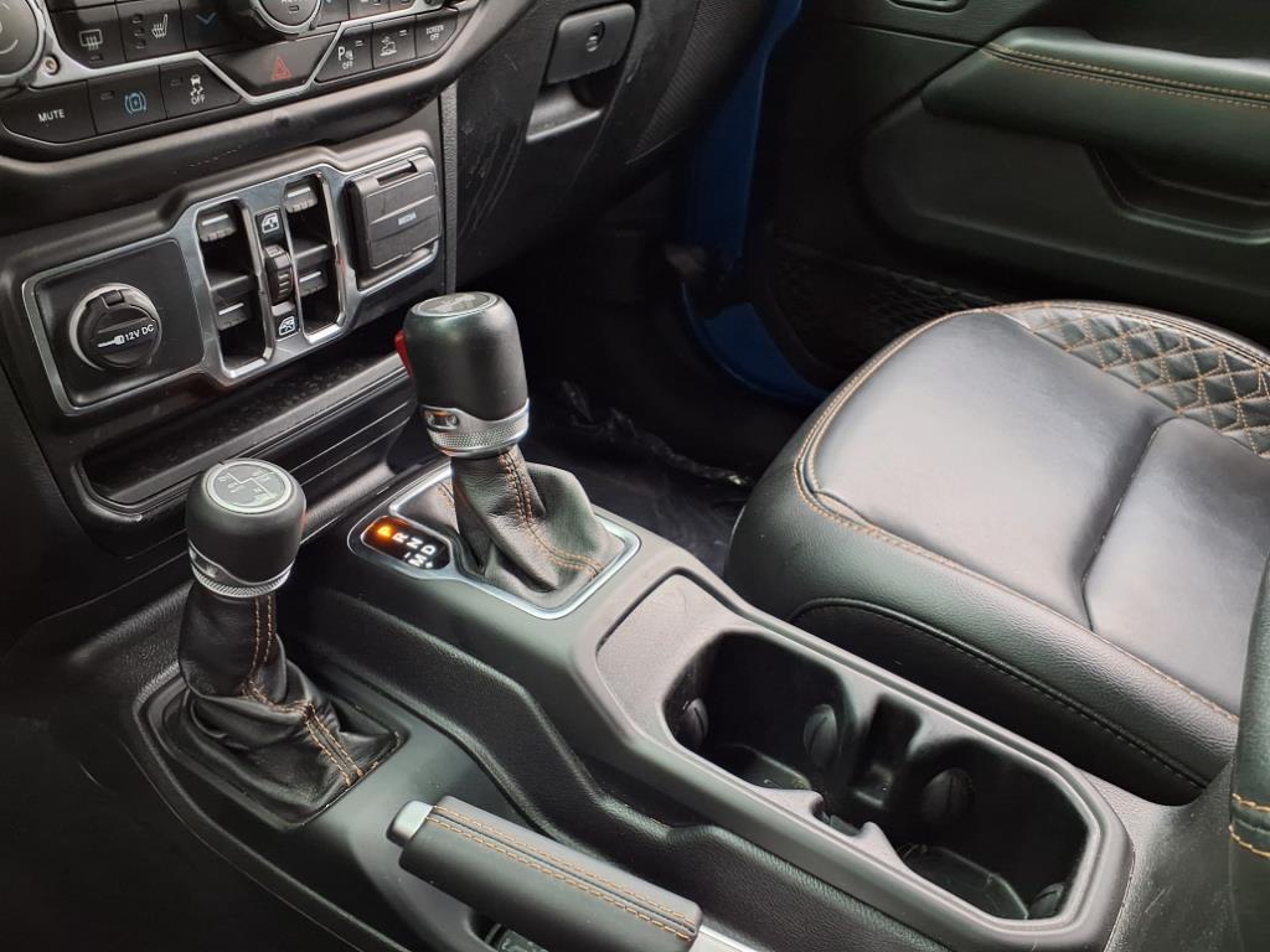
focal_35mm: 27
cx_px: 635
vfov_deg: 51.4
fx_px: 991
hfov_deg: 65.3
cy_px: 476
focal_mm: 3.58
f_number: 1.9
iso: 200
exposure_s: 1/40
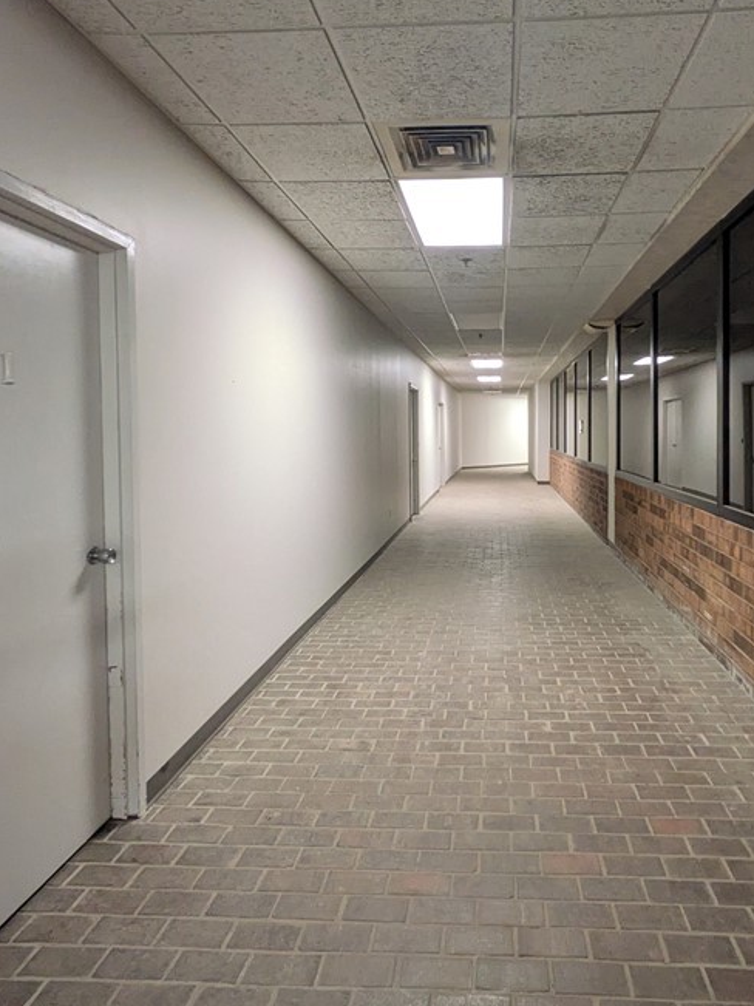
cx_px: 466
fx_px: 639
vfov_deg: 76.2
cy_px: 450
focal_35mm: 22
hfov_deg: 60.4
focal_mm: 1.83
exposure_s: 1/24
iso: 351
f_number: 2.2
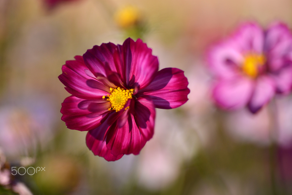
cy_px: 98
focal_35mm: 90
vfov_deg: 15.2
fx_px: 730
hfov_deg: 22.6
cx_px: 146
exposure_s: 1/4000
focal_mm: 90
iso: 200
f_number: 3.8
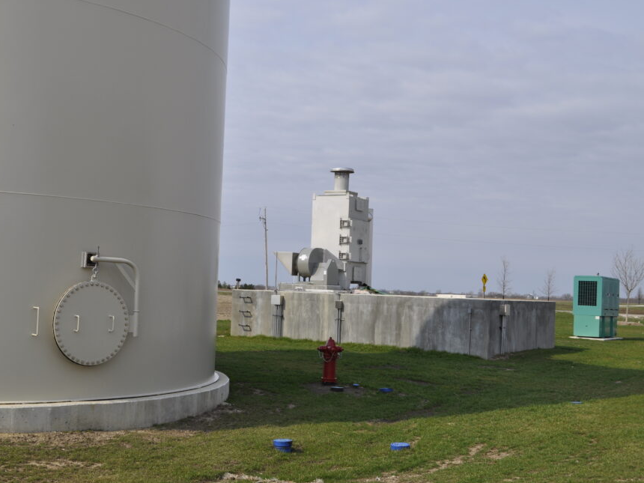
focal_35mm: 48
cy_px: 247
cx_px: 280
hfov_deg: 39.6
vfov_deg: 30.3
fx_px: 893
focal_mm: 28
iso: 200
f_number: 10
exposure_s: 1/400
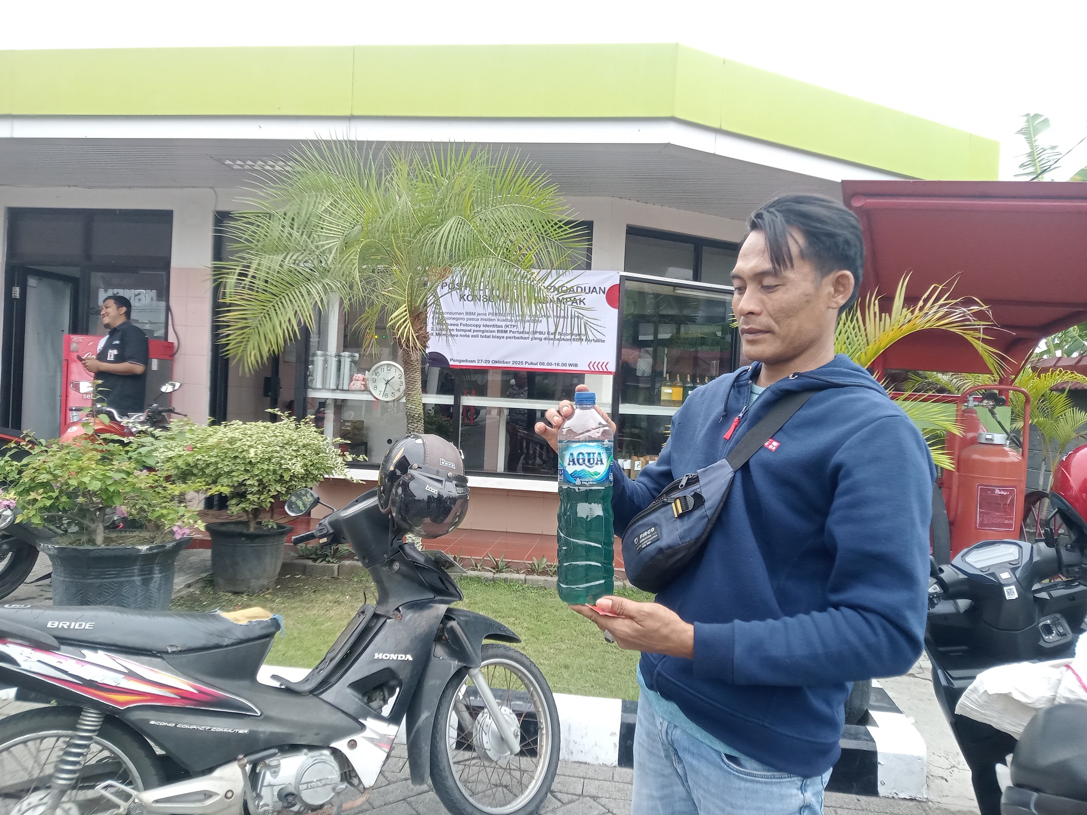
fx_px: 879
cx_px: 544
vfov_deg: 49.7
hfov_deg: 63.4
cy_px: 408
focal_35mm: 28
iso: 111
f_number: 2.2
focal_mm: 3.37
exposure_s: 1/307
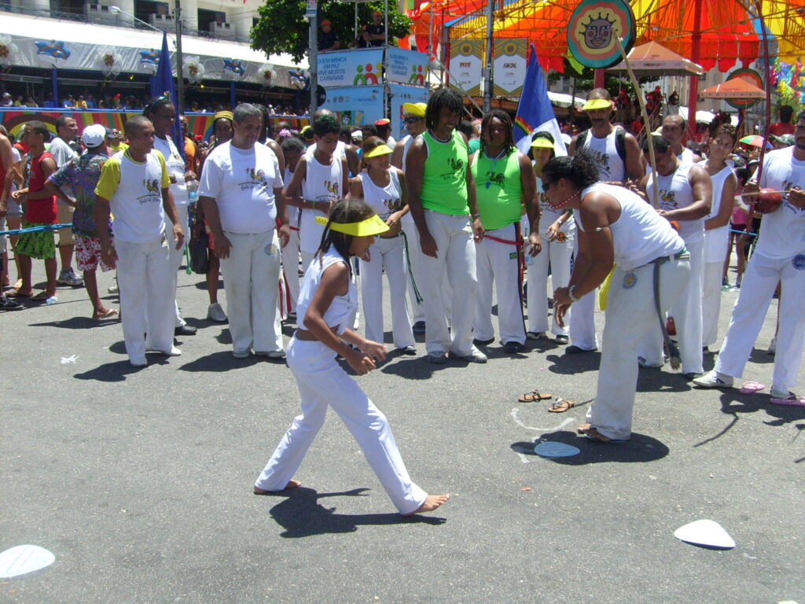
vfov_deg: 40.7
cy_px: 302
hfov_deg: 52.6
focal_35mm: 35
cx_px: 402
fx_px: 814
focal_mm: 5.8
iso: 80
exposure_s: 1/250
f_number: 7.1
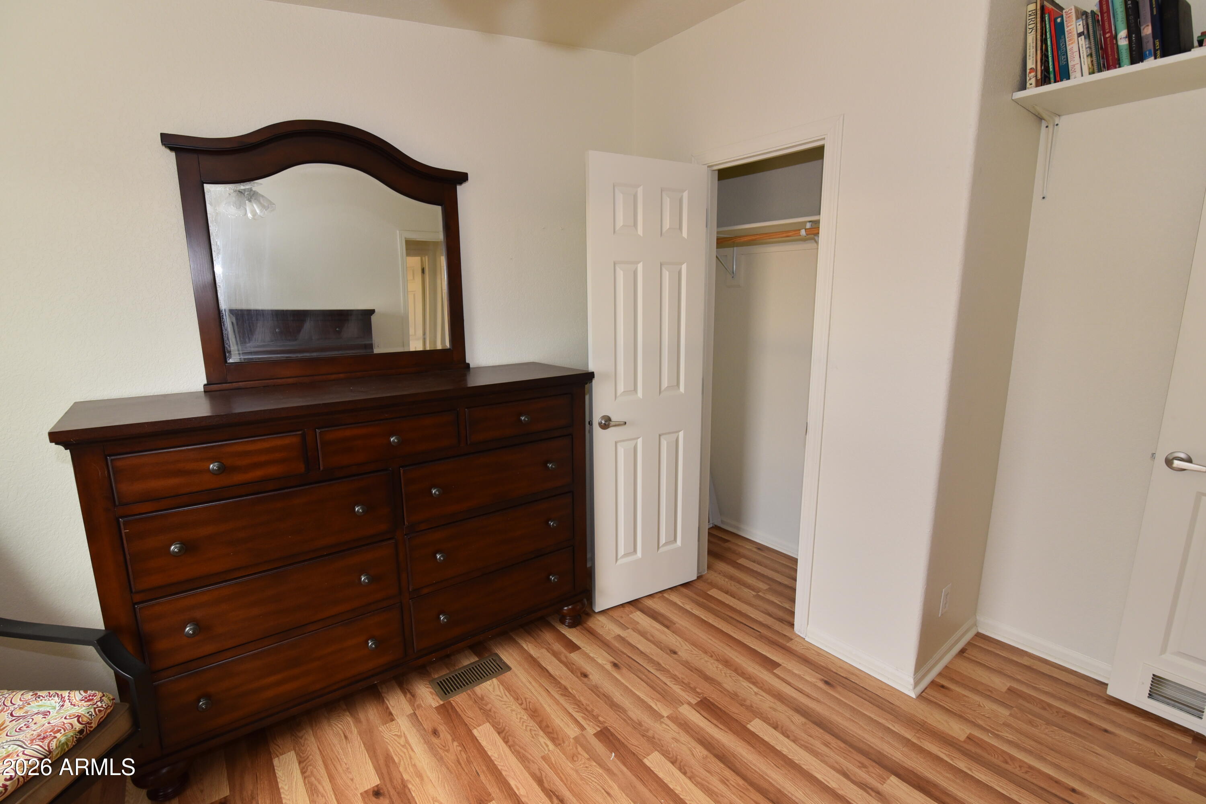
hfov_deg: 96.7
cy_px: 402
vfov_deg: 73.7
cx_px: 603
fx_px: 536
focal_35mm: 16
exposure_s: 1/100
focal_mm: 16
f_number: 5
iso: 800
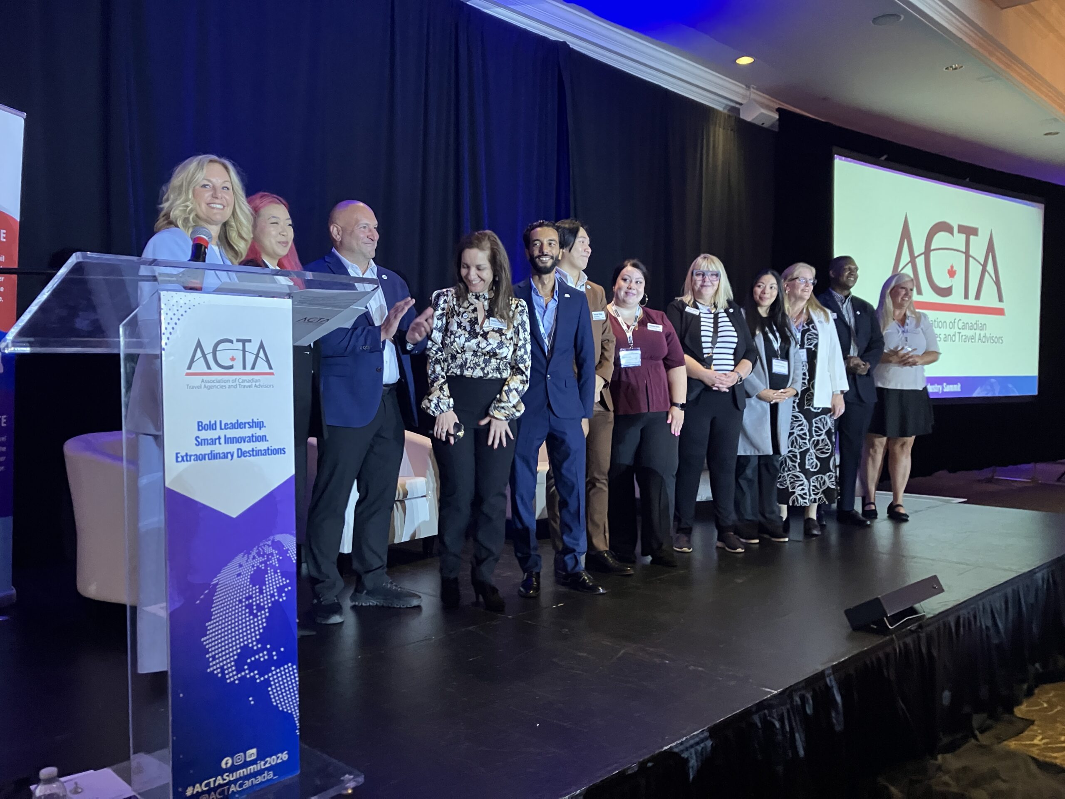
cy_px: 400
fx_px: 861
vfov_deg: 49.7
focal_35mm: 28
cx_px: 532
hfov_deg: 63.4
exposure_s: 1/30
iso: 500
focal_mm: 3.99
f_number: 1.8
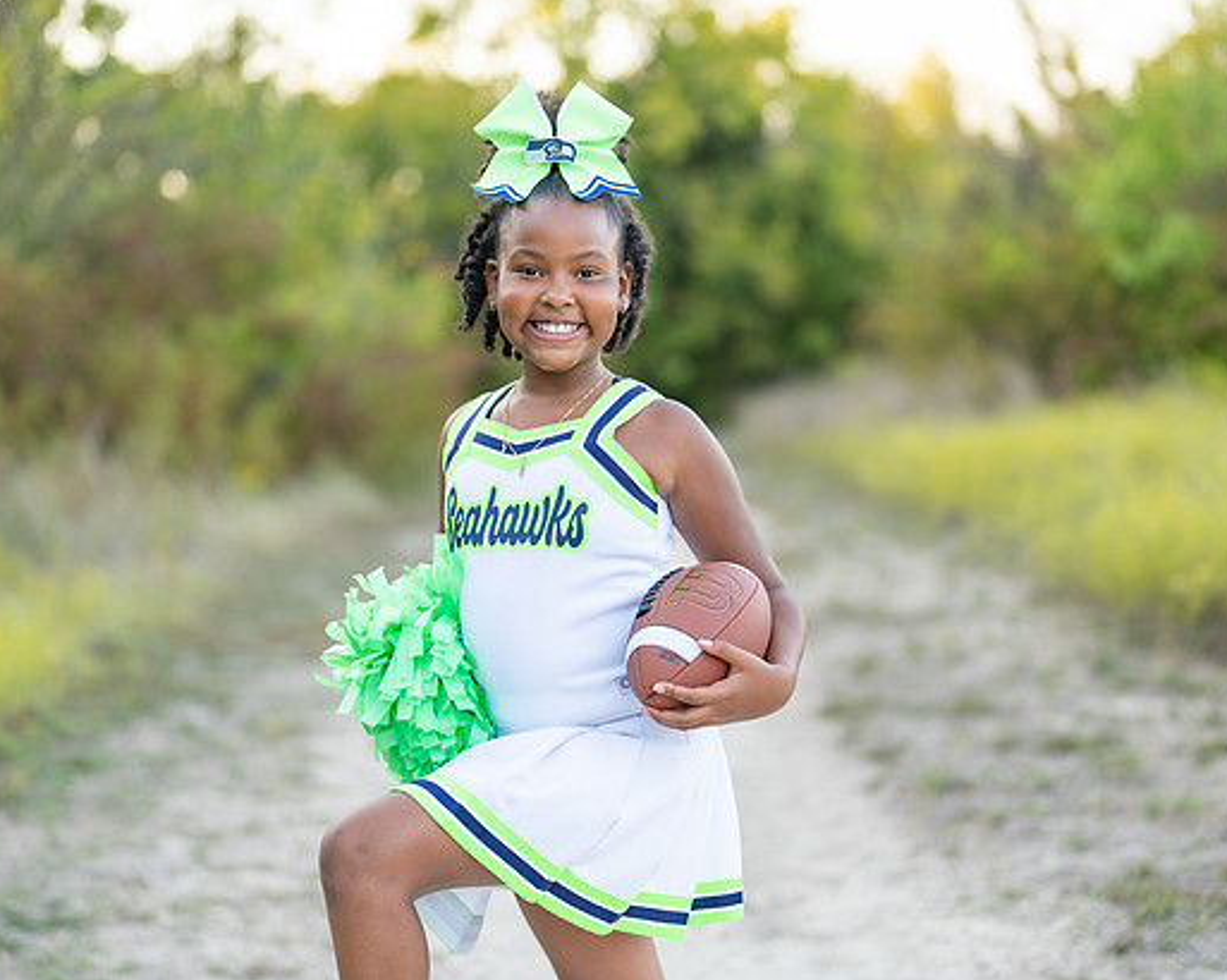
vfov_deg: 23.1
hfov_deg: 28.7
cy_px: 462
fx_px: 2396
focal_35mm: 66
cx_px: 576
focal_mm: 50
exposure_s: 1/800
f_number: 1.2
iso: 100
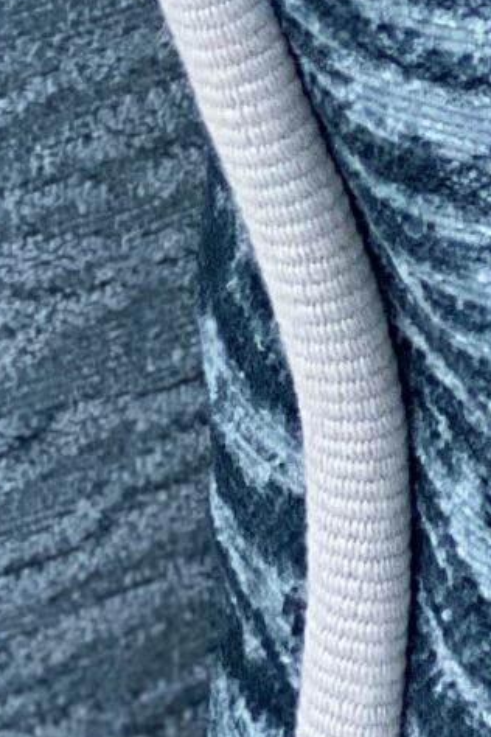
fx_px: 5973
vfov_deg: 6.6
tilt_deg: -27.3
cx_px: -392
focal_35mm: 292
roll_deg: -5.0
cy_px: -1211
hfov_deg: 4.7
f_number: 2
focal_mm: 6
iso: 125
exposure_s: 1/122
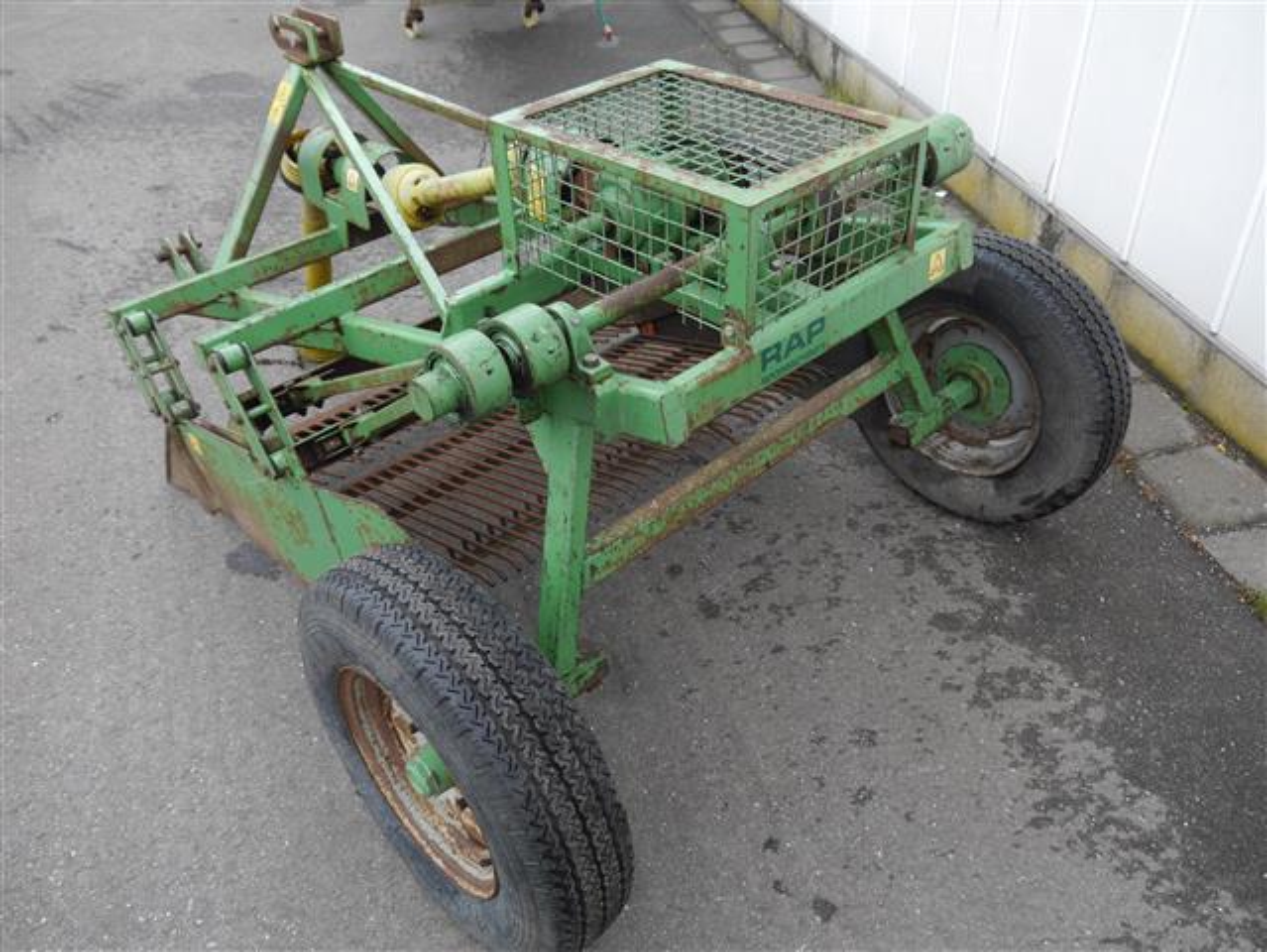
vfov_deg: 46.8
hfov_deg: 59.9
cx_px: 634
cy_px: 476
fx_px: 1099
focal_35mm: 30
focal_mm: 15
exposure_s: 1/160
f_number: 4.5
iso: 160
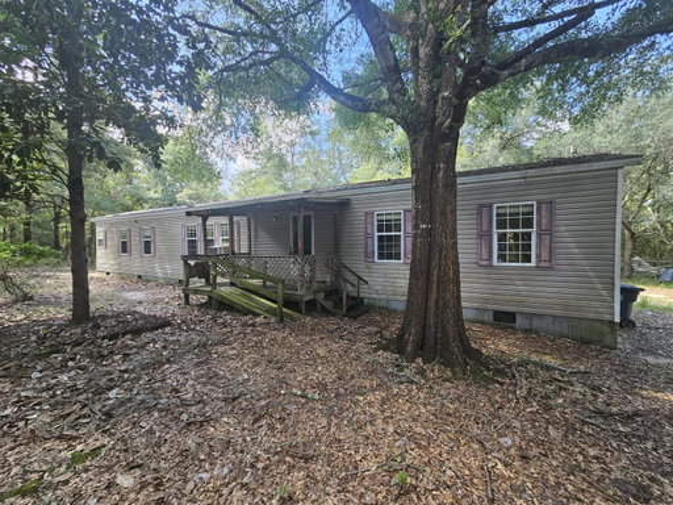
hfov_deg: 106.2
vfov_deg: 89.9
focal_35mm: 13
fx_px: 253
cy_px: 252
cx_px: 336
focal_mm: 2.2
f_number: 2.2
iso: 125
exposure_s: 1/207
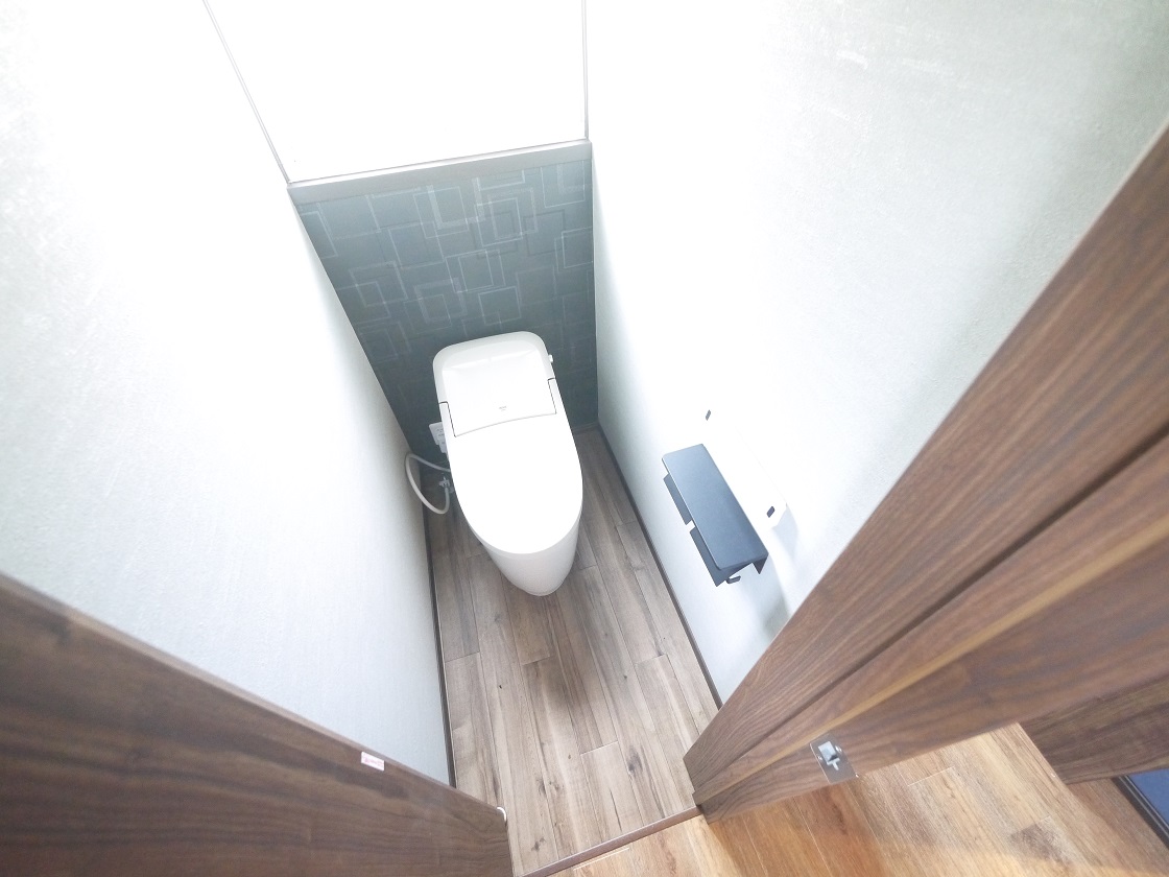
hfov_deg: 102.1
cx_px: 584
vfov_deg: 85.7
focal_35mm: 14
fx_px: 473
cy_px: 438
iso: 1600
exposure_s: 1/40
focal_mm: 7
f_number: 4
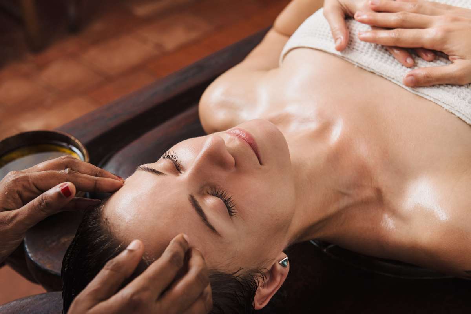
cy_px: 157
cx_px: 236
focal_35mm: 60
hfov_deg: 33.4
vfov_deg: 22.6
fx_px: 785
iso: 320
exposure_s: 1/160
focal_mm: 60
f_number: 5
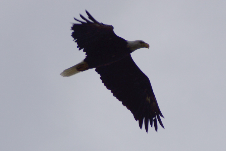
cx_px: 113
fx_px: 2354
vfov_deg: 3.7
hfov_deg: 5.5
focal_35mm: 375
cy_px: 76
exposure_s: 1/400
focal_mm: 250
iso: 100
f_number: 7.1
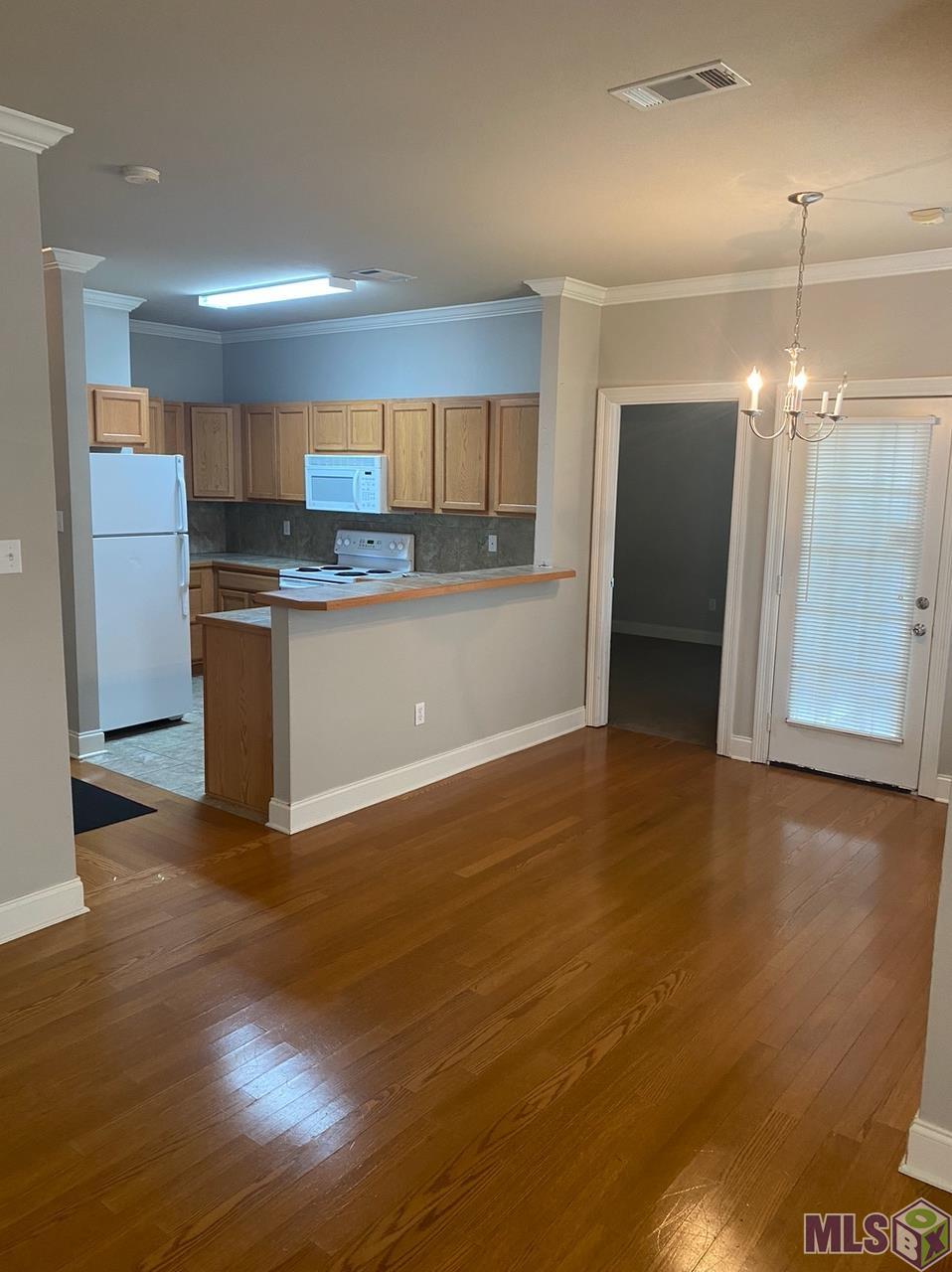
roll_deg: -1.4
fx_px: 955
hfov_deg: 53.0
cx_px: 476
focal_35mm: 26
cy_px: 636
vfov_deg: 67.3
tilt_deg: -7.2
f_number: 1.8
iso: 160
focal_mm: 4.25
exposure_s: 1/60
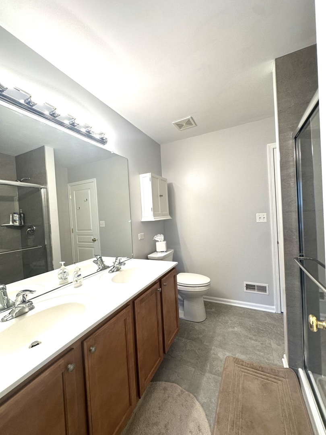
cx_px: 163
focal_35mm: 14
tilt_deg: -0.3
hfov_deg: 85.7
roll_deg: +3.2
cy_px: 218
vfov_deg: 102.1
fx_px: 176
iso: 100
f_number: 2.2
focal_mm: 2.22
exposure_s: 1/120
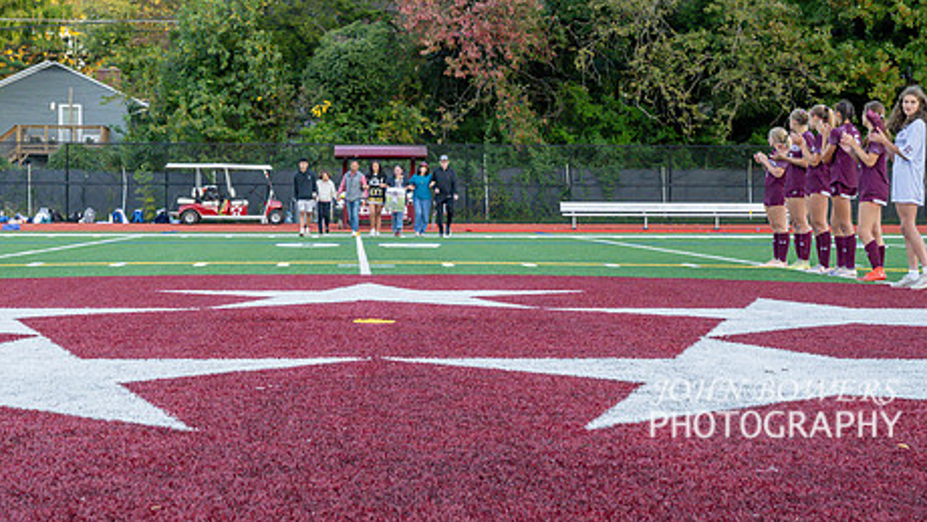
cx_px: 402
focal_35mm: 60
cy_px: 236
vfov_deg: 20.1
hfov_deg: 34.8
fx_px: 1475
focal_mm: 41
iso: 3200
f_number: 6.3
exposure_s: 1/640
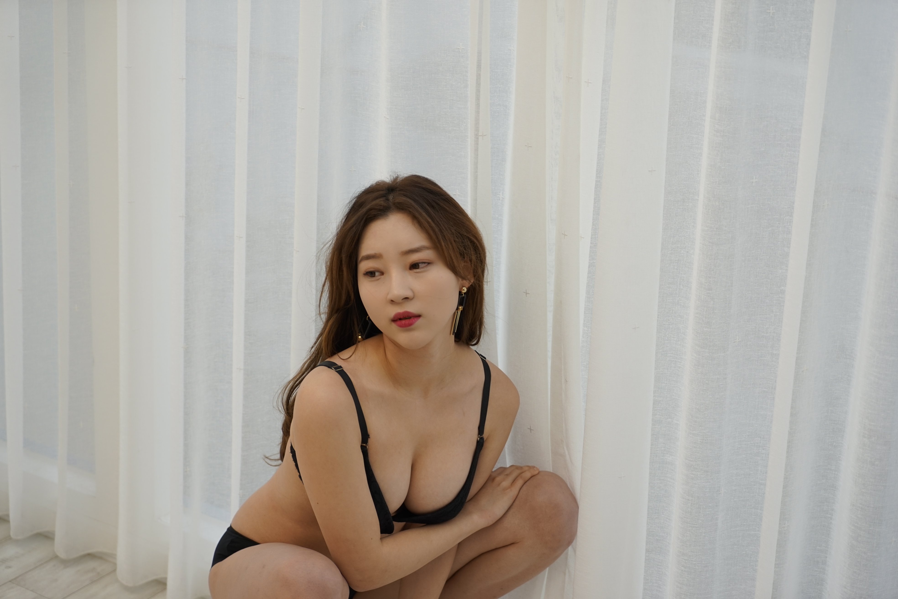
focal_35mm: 70
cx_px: 449
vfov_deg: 19.5
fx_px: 1746
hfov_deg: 28.8
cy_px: 300
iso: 200
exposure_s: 1/160
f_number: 4
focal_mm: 70
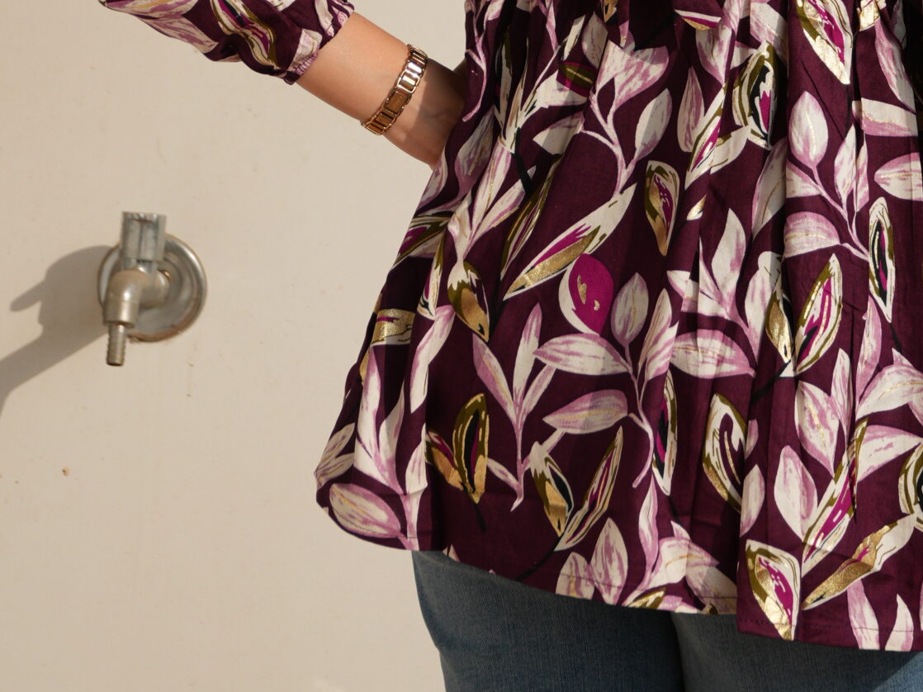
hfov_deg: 9.1
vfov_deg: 6.8
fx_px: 5811
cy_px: -82
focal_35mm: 218
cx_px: 665
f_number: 4
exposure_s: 1/1000
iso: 100
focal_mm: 66
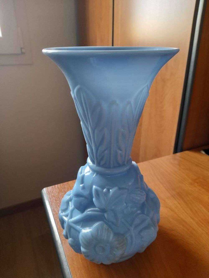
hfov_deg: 54.9
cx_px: 104
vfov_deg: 69.4
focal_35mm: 25
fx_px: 201
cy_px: 139
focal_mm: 4.6
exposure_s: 1/60
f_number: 2
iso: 250
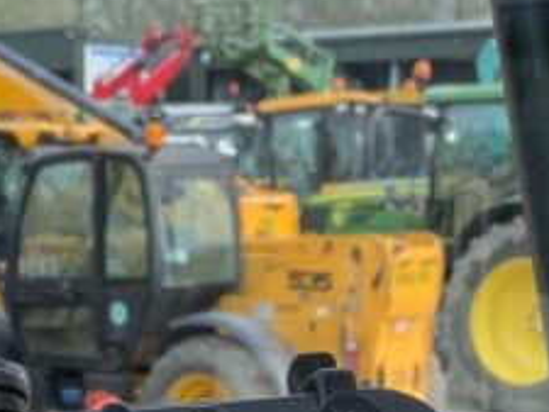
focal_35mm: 132
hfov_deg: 14.9
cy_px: 663
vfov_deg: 10.7
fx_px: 2095
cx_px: 142
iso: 16
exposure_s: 1/268
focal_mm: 3
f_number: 1.8
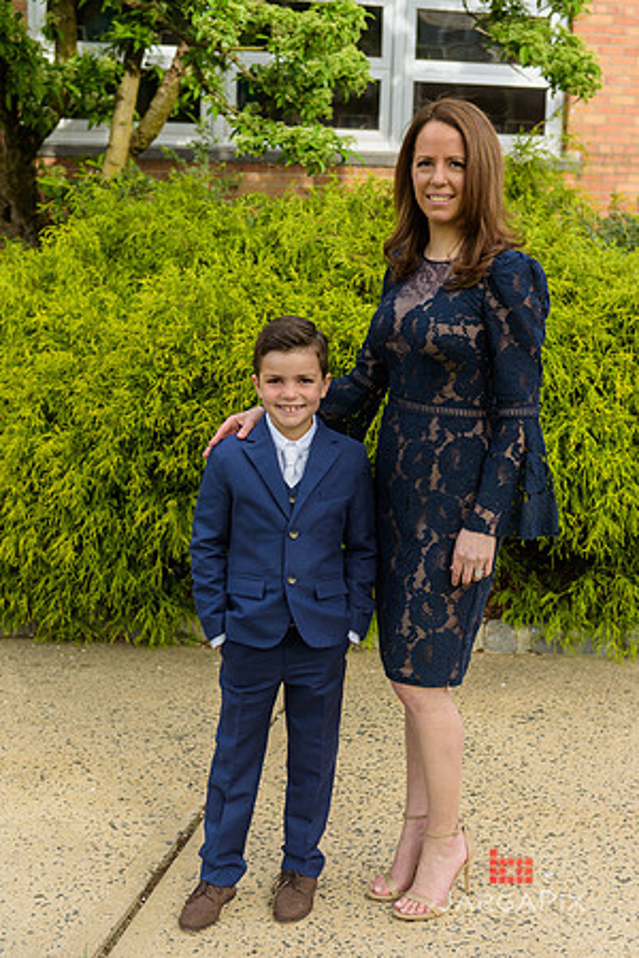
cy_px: 479
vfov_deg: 33.4
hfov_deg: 22.6
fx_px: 1597
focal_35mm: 60
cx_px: 320
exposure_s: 1/640
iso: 250
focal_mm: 60
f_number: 4
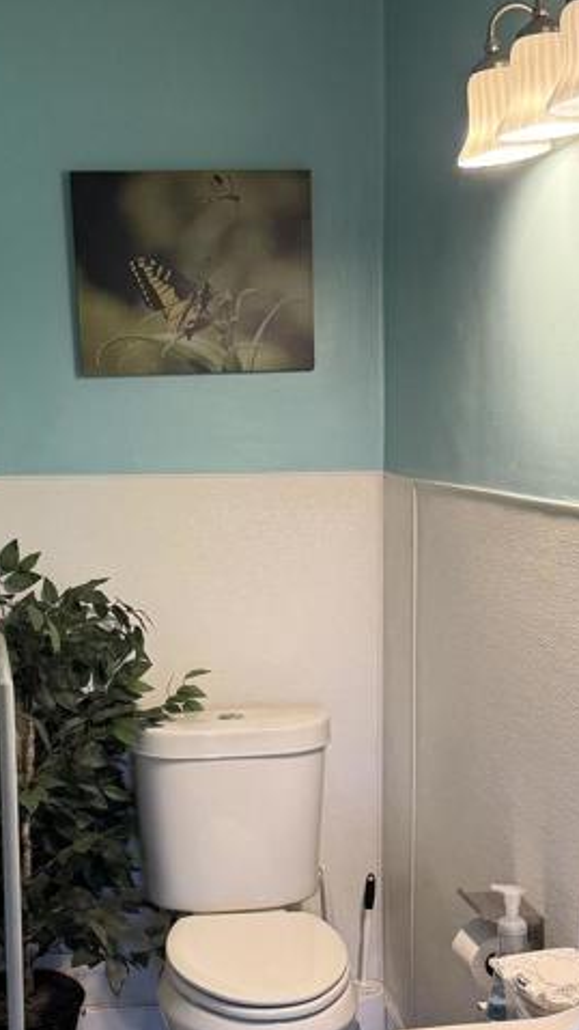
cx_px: 280
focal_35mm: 56
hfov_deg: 21.5
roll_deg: +0.1
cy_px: 702
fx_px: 1528
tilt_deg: -10.4
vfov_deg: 36.8
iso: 160
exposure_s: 1/151
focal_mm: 6.76
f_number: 1.78
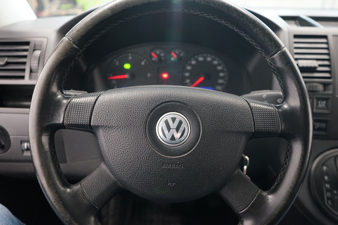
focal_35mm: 29
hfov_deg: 63.7
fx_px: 272
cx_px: 169
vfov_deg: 45.0
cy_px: 112
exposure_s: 1/60
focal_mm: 29
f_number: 3.5
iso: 2500
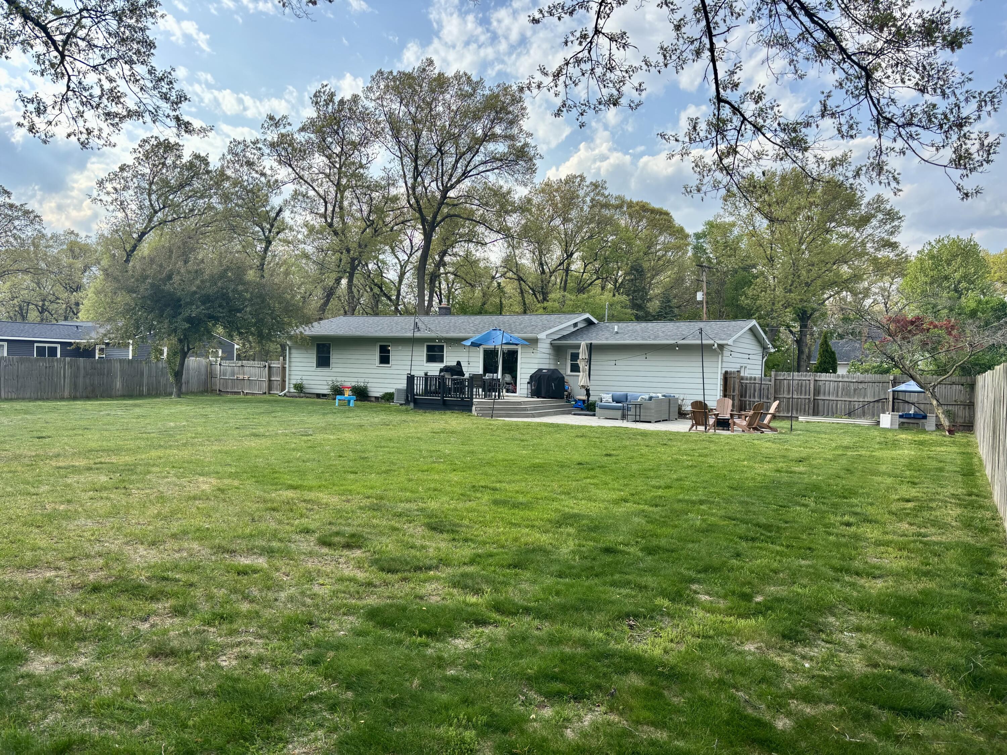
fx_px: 756
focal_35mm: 26
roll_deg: -0.9
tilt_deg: -0.5
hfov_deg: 67.3
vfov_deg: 53.1
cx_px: 504
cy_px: 378
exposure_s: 1/1362
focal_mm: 5.96
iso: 50
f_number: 1.6
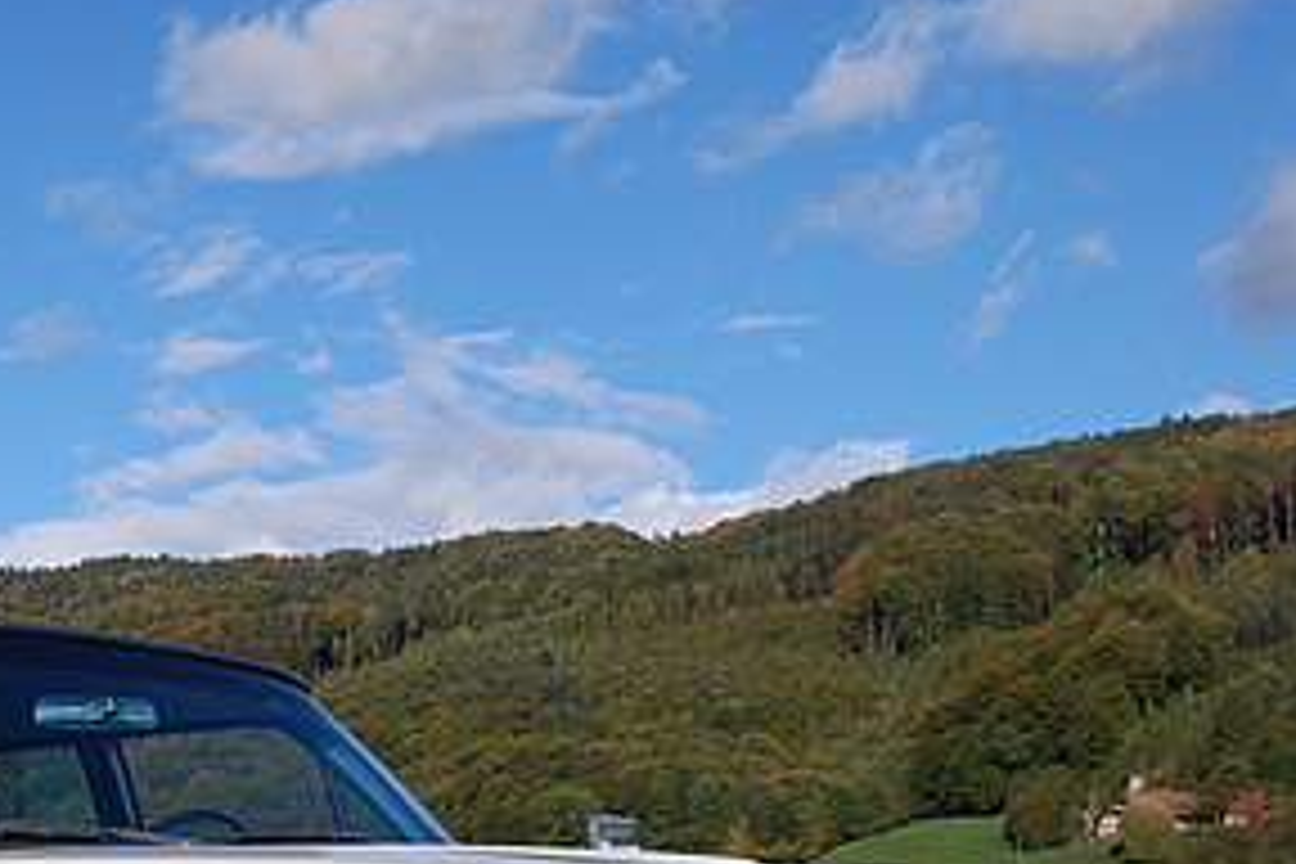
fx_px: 2700
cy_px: 875
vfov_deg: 17.7
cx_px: 99
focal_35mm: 75
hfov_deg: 26.0
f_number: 10
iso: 200
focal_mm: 24
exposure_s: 1/400
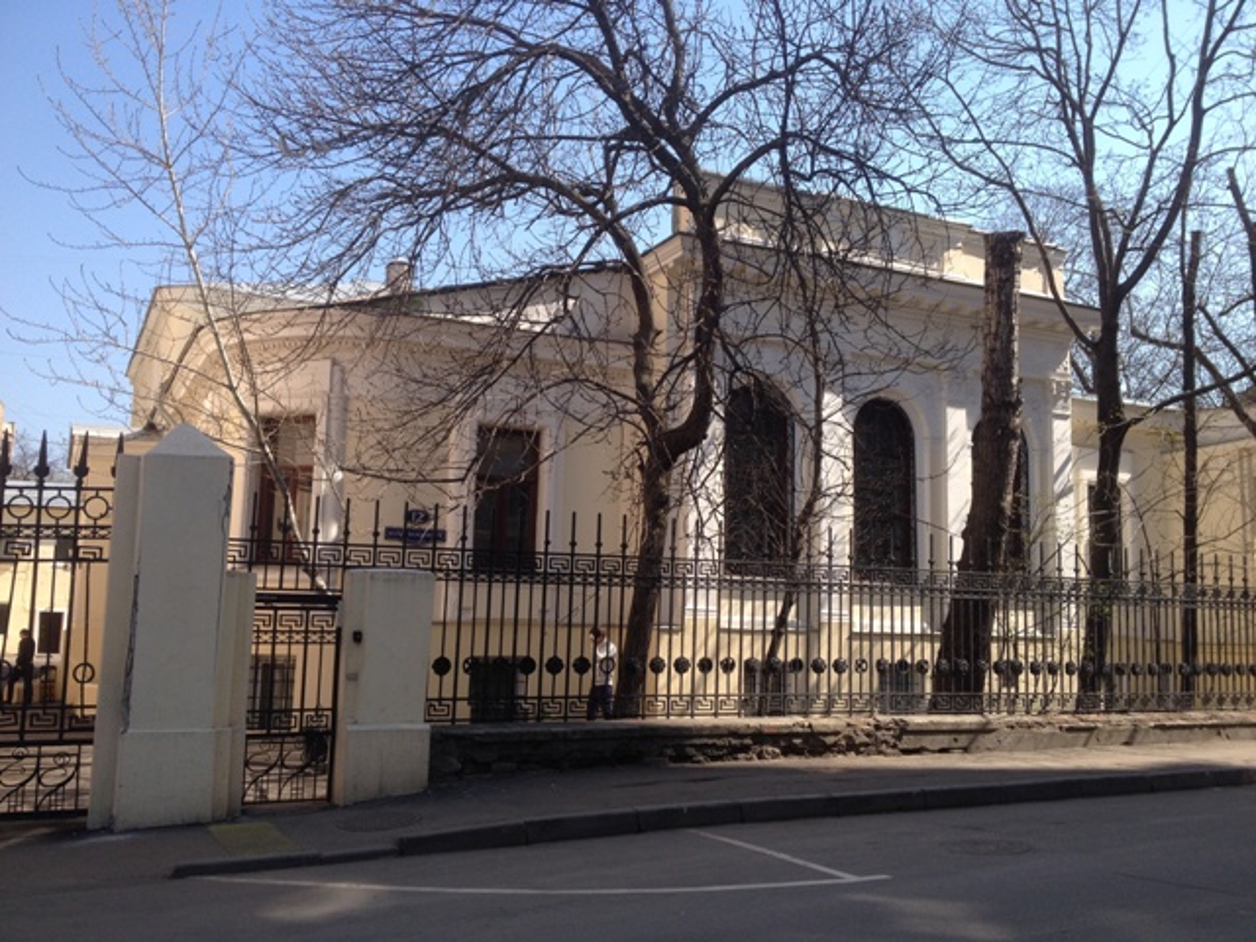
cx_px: 628
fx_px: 1270
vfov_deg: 40.7
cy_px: 471
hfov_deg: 52.6
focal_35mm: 35
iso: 50
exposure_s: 1/935
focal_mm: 4.28
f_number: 2.4
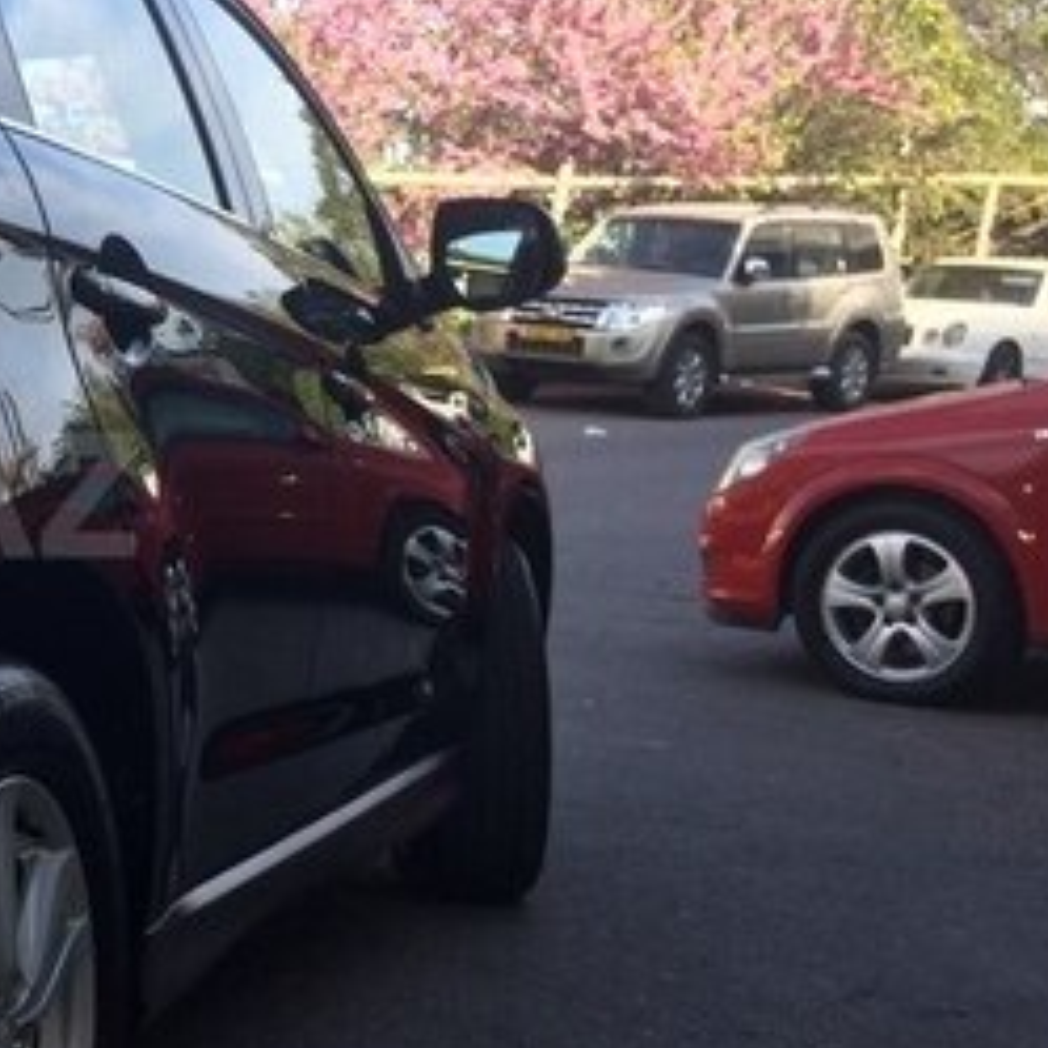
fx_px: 2329
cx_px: -295
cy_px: 495
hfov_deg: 22.8
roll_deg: -2.0
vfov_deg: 25.4
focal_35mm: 68
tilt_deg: -6.6
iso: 32
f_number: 2.2
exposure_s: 1/789
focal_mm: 4.15
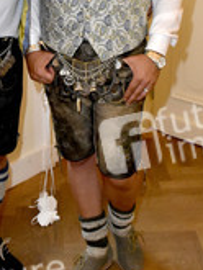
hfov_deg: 22.9
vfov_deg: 30.0
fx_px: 492
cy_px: 54
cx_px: 34
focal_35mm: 63
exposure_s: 1/60
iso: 3200
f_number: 6.3
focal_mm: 18
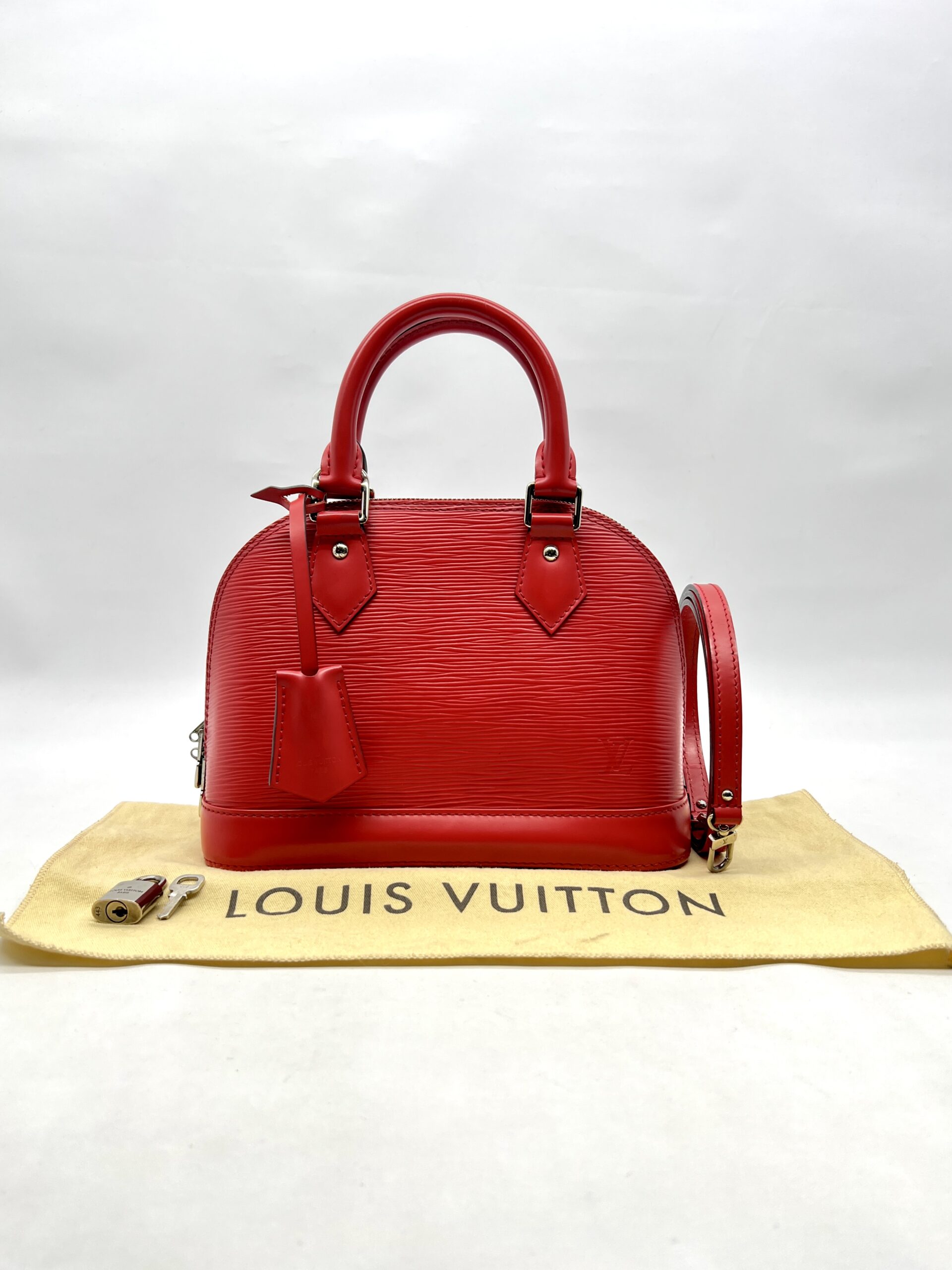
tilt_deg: -6.5
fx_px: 953
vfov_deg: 67.3
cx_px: 476
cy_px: 635
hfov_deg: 53.1
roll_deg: +0.0
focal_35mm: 26
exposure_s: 1/128
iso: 32
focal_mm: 5.7
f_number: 1.5
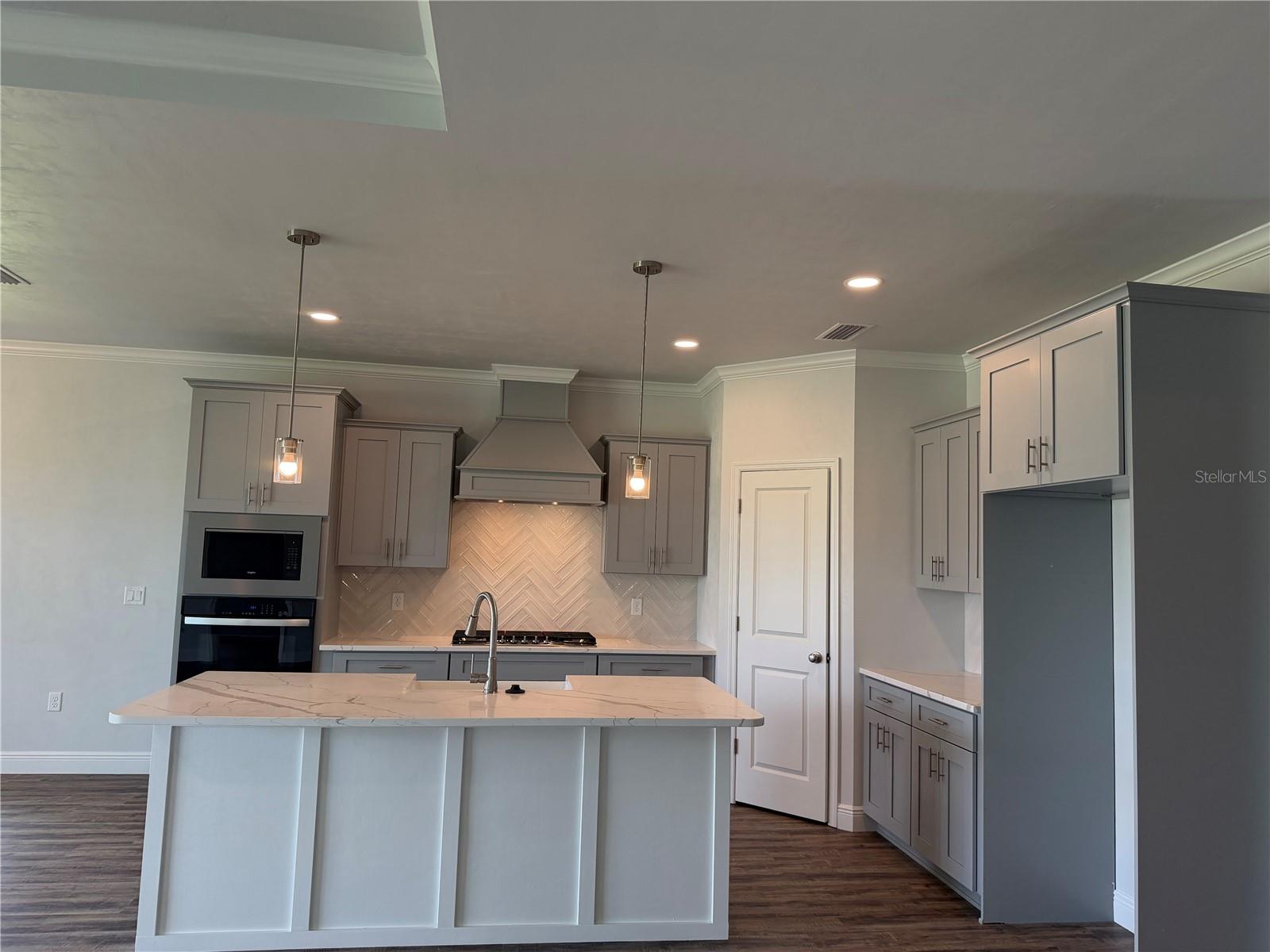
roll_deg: -1.7
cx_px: 635
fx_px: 881
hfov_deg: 71.6
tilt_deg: +4.9
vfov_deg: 56.8
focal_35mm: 24
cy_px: 476
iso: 160
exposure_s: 1/205
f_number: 1.78
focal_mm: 6.76
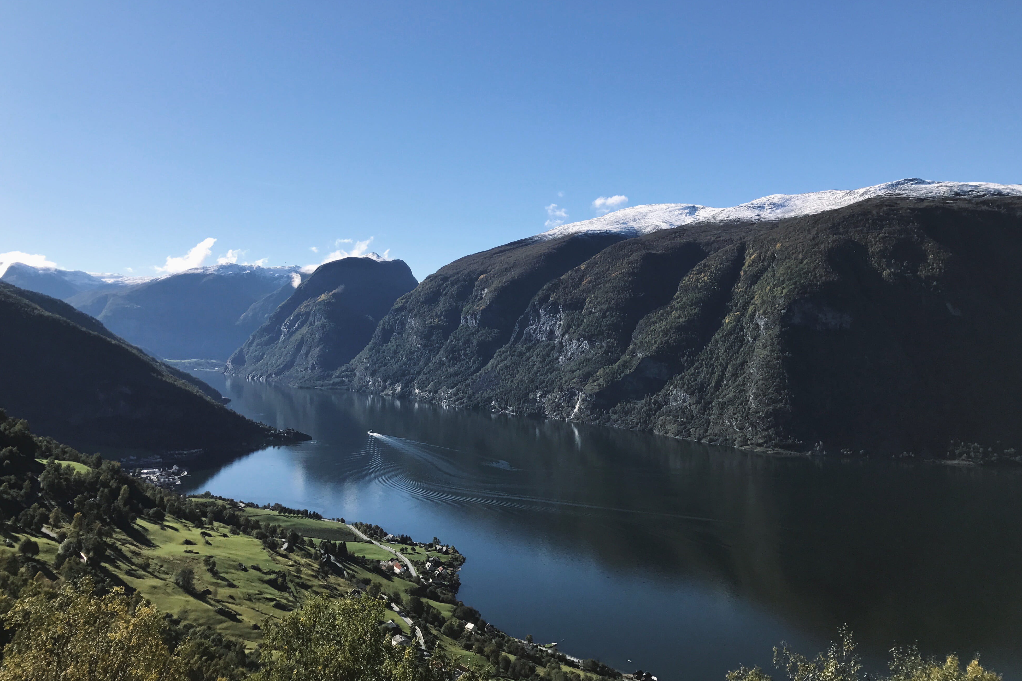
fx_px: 852
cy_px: 292
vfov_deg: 43.5
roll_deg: -1.6
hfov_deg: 61.9
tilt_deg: +4.7
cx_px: 503
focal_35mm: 30
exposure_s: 1/2660
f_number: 1.8
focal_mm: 3.99
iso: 20
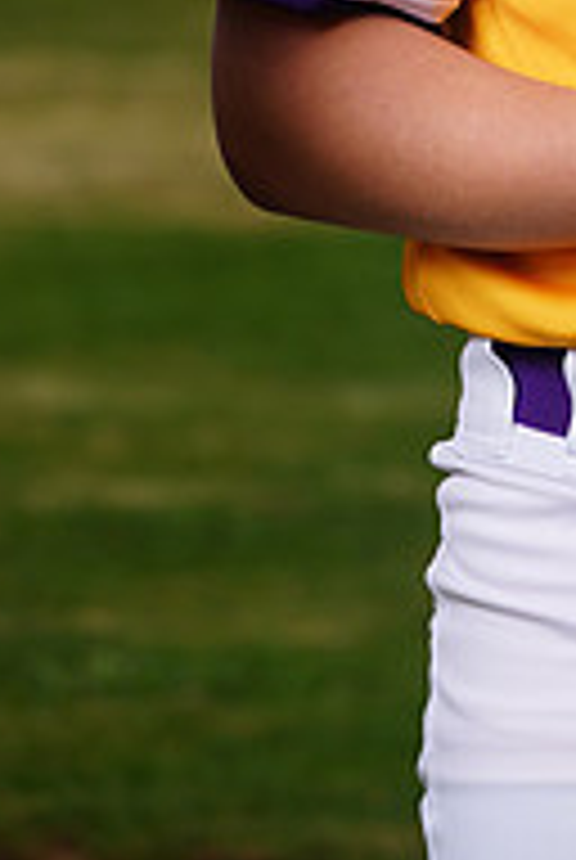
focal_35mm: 606
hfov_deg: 2.3
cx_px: 835
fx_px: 14490
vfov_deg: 3.4
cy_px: -428
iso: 100
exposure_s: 1/250
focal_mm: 200
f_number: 8
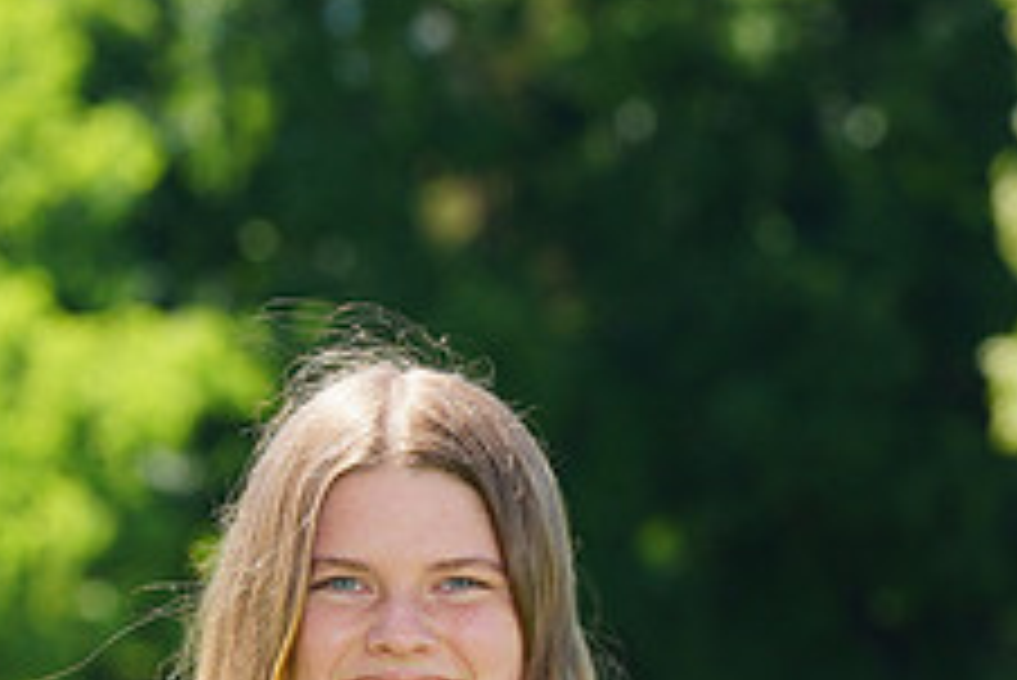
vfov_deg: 2.6
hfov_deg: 4.0
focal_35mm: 520
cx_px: 270
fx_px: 14699
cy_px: 806
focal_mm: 203
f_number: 9
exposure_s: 1/200
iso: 200
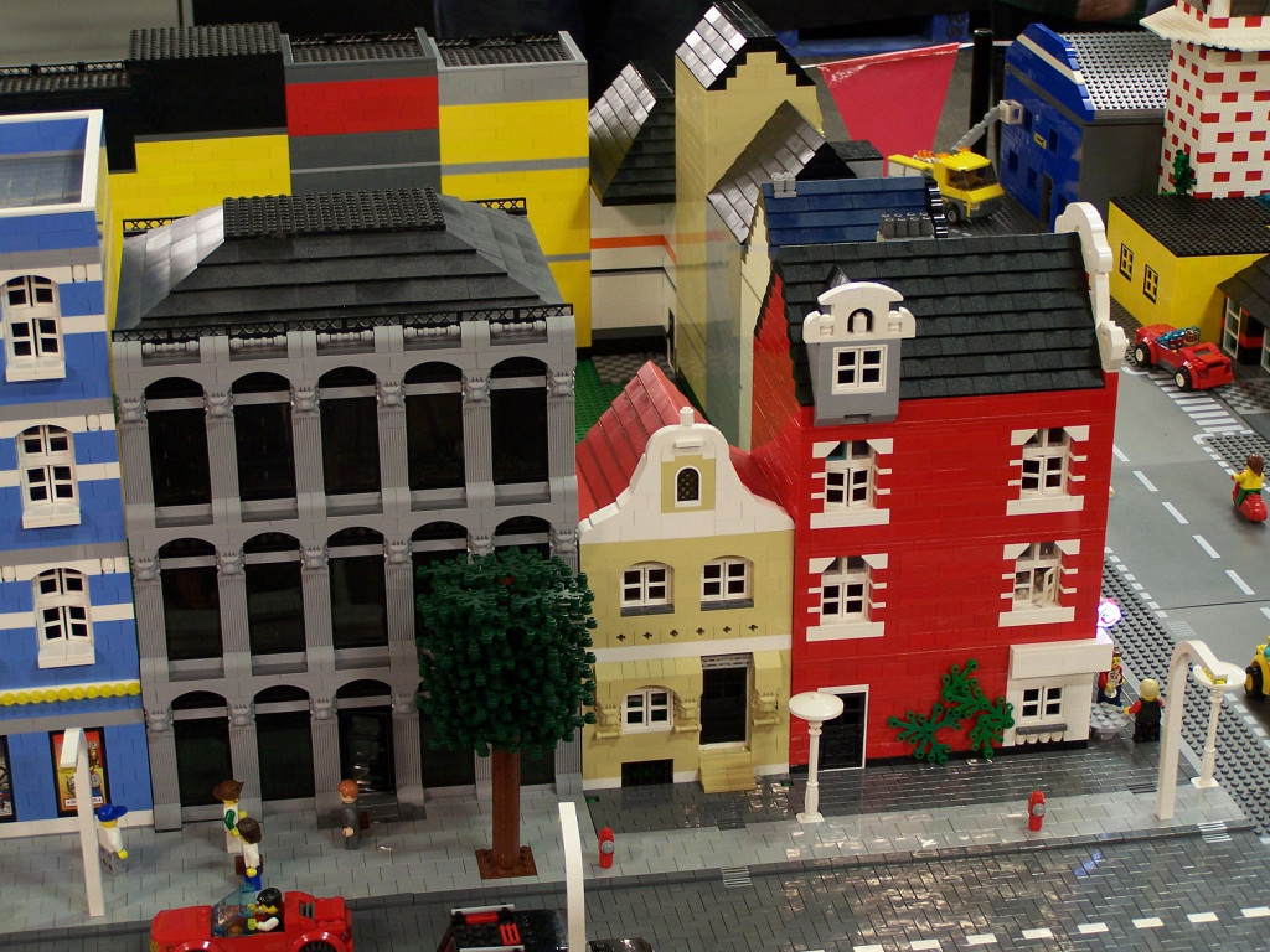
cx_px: 635
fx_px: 2531
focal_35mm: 69
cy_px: 476
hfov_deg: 28.2
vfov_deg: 21.3
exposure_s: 1/2
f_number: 3.2
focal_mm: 11.5
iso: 80
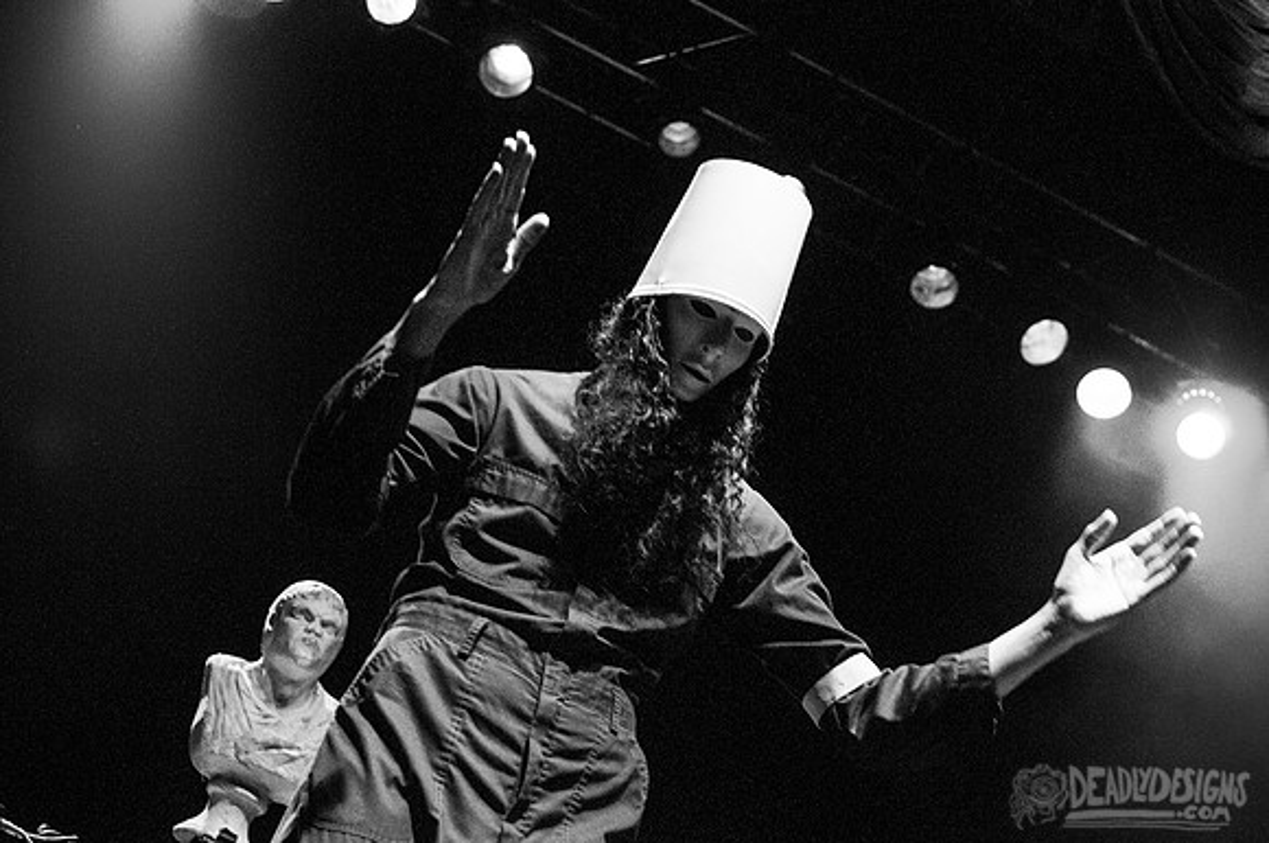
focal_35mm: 52
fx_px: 1848
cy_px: 422
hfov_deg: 37.9
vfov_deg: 25.7
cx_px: 634
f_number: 2.8
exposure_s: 1/50
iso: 1250
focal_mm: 35
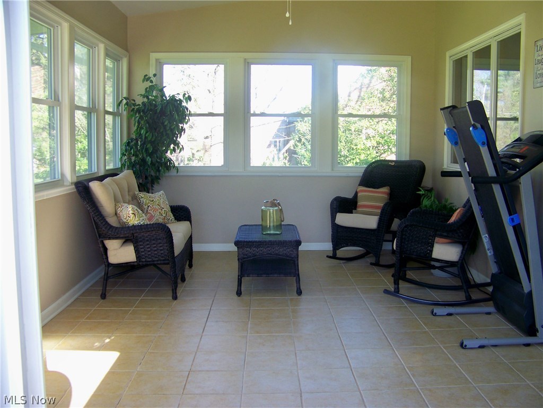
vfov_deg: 39.7
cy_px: 204
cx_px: 272
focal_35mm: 36
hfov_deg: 51.4
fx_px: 565
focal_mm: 5.85
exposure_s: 1/30
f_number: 2.8
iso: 64
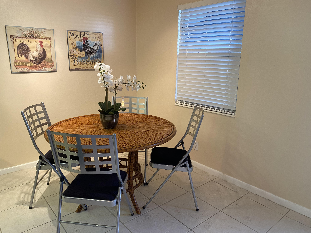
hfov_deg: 67.3
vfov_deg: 53.1
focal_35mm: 26
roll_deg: -0.3
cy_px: 116
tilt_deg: -14.4
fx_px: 234
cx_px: 156
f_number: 1.8
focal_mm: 4.25
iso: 100
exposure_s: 1/60
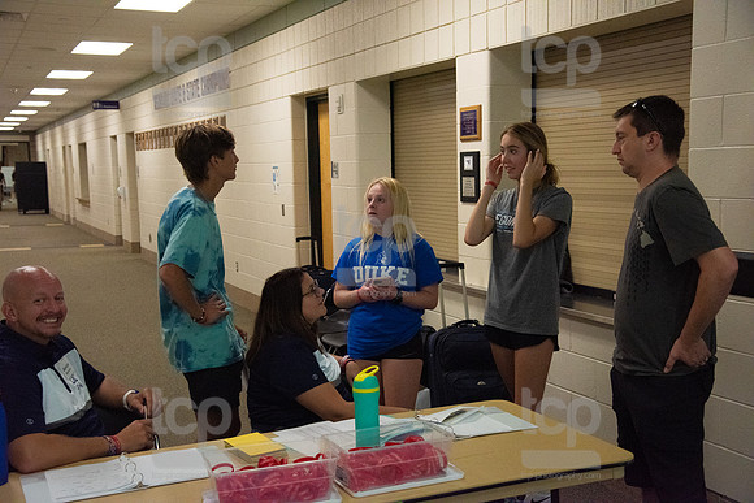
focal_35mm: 46
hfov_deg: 42.7
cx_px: 377
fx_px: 964
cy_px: 252
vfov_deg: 29.3
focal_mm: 46
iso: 6400
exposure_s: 1/400
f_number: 5
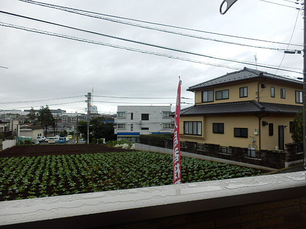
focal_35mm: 24
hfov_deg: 71.6
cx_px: 153
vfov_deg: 56.8
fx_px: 212
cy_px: 114
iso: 80
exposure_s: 1/640
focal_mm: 4.2
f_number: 3
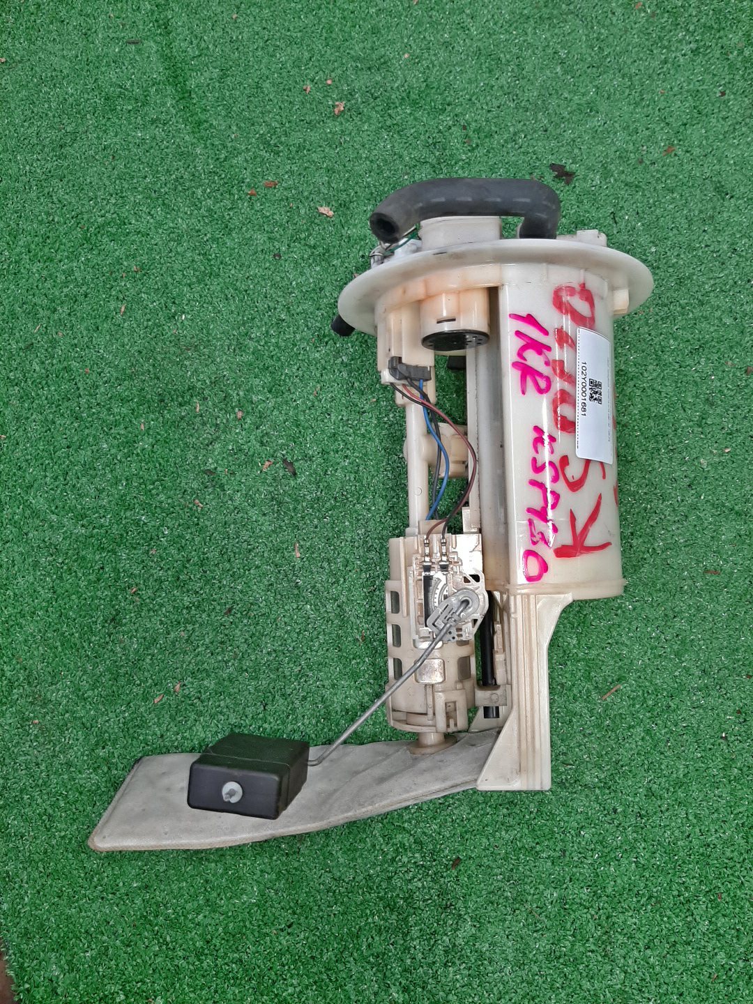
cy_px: 502
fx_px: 754
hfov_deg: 53.1
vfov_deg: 67.3
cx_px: 376
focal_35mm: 26
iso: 99
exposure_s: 1/50
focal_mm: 3.93
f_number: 1.7
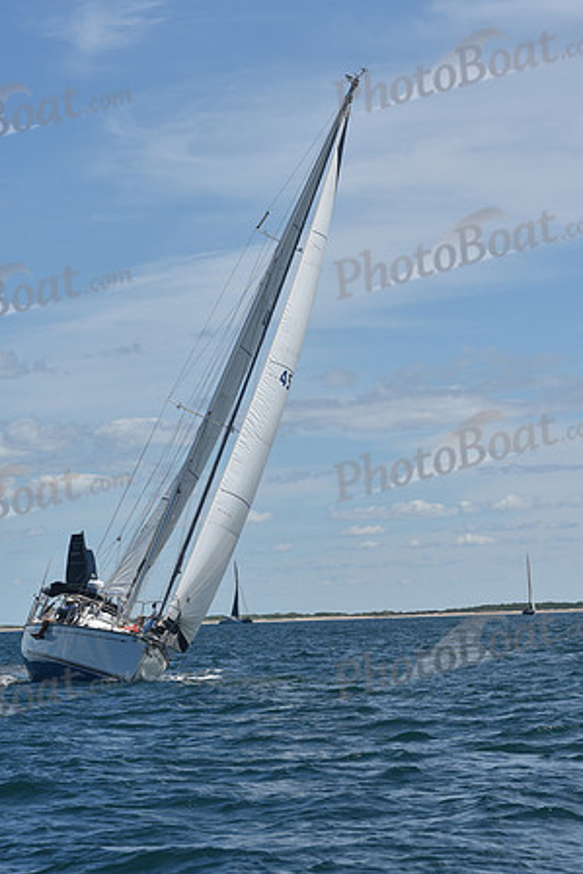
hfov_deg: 10.8
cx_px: 233
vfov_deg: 16.1
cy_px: 378
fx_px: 3082
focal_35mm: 127
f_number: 11
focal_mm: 98
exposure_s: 1/800
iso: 250
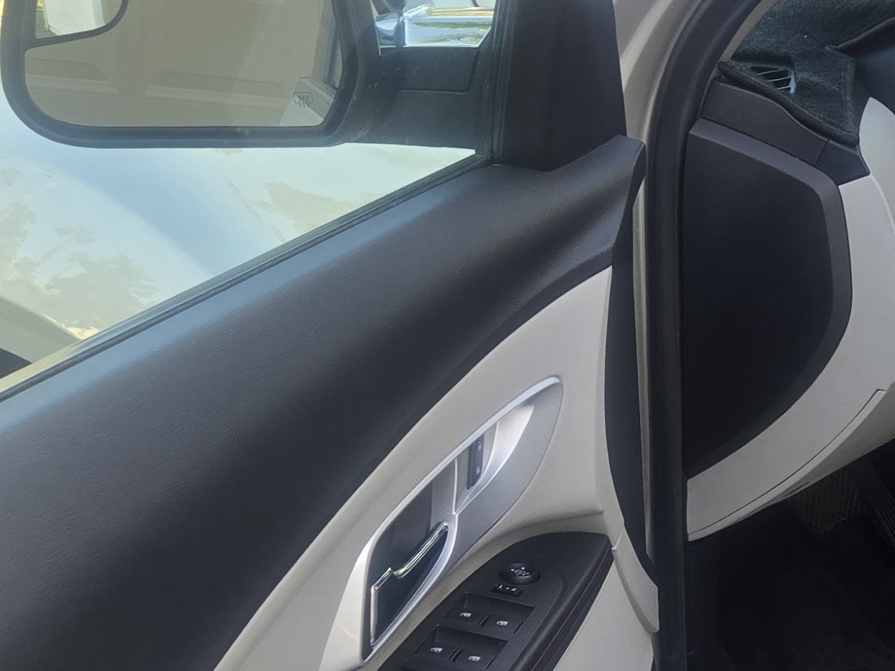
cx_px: 925
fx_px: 1913
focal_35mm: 74
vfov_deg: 19.7
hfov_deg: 24.9
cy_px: 517
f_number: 1.8
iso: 50
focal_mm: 5.4
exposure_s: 1/180
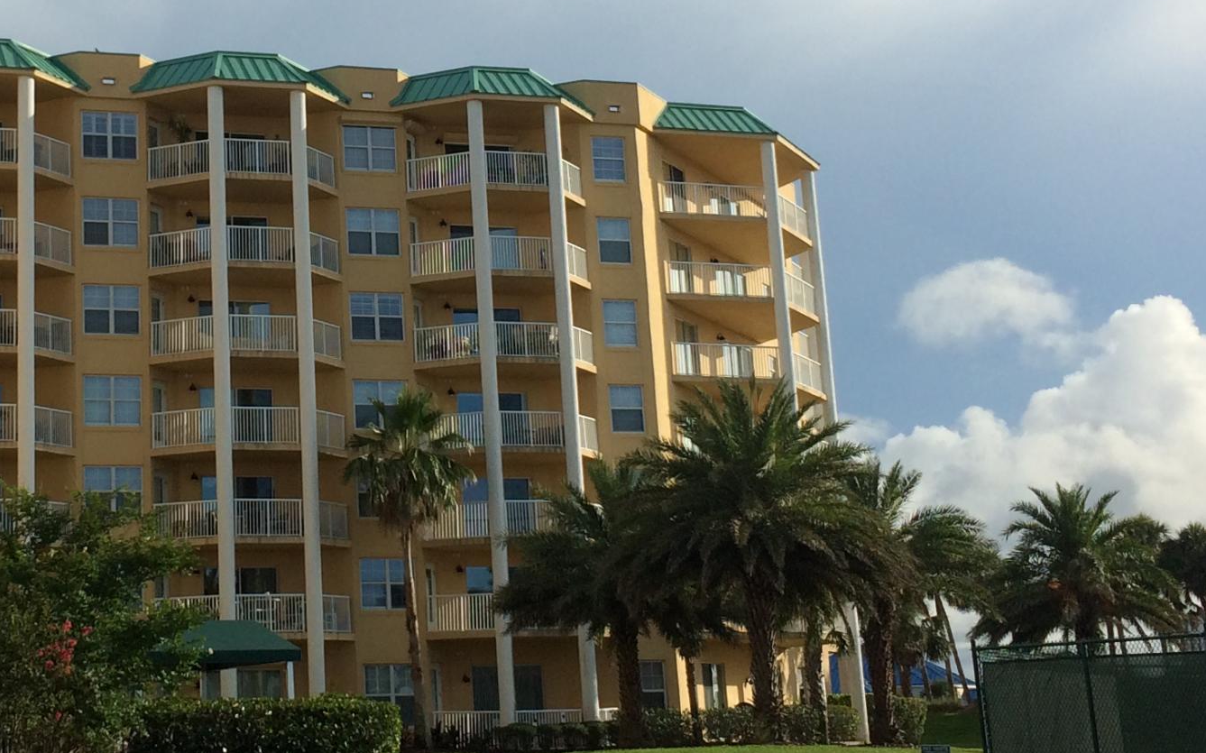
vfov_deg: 18.6
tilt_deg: +15.3
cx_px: 240
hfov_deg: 29.1
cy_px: 120
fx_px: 2267
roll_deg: +2.3
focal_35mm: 69
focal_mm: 4.15
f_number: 2.2
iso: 32
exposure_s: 1/2283
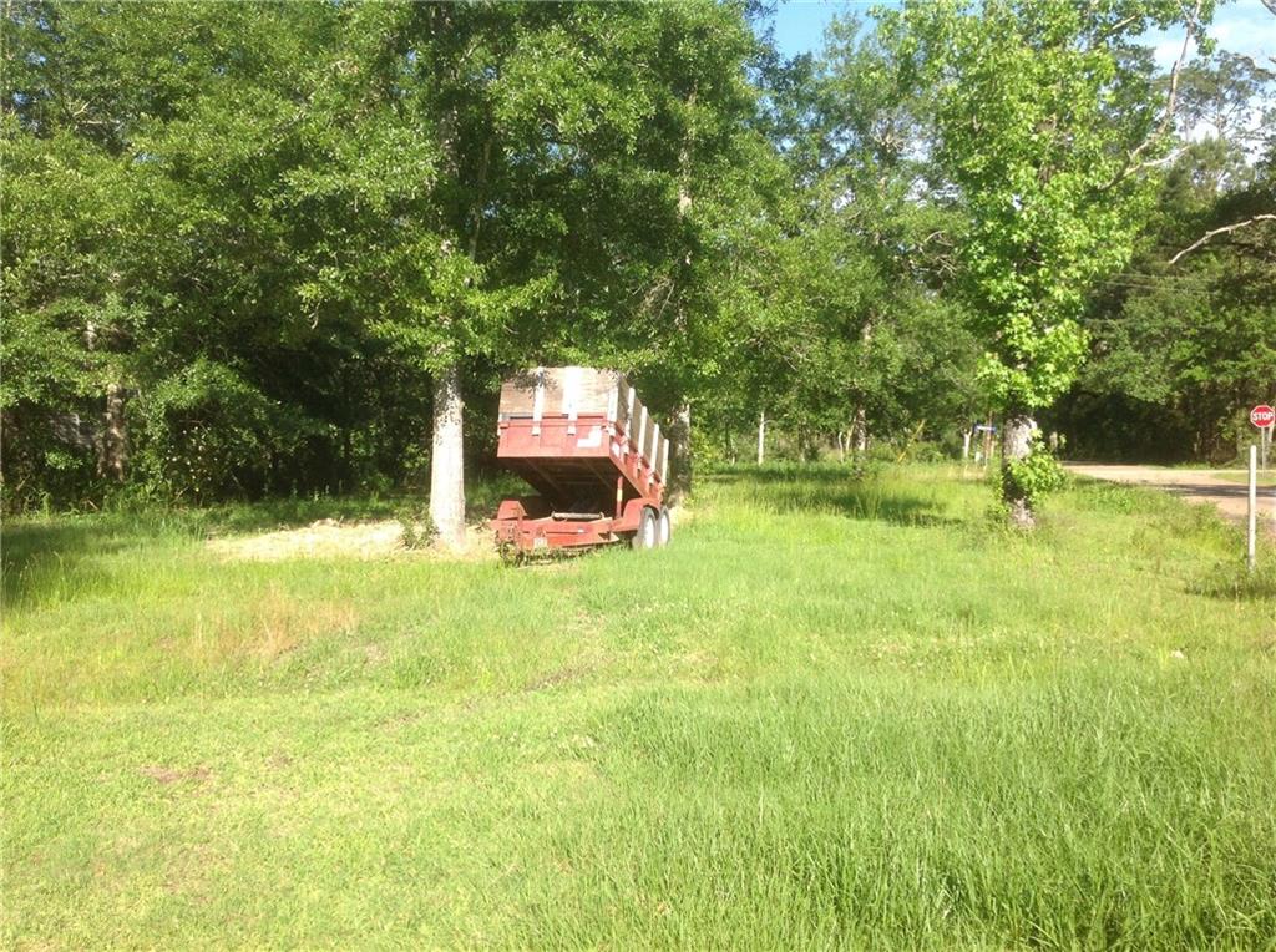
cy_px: 476
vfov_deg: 40.6
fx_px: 1288
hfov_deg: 52.7
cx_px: 638
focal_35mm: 35
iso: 50
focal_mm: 4.28
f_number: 2.4
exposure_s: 1/756
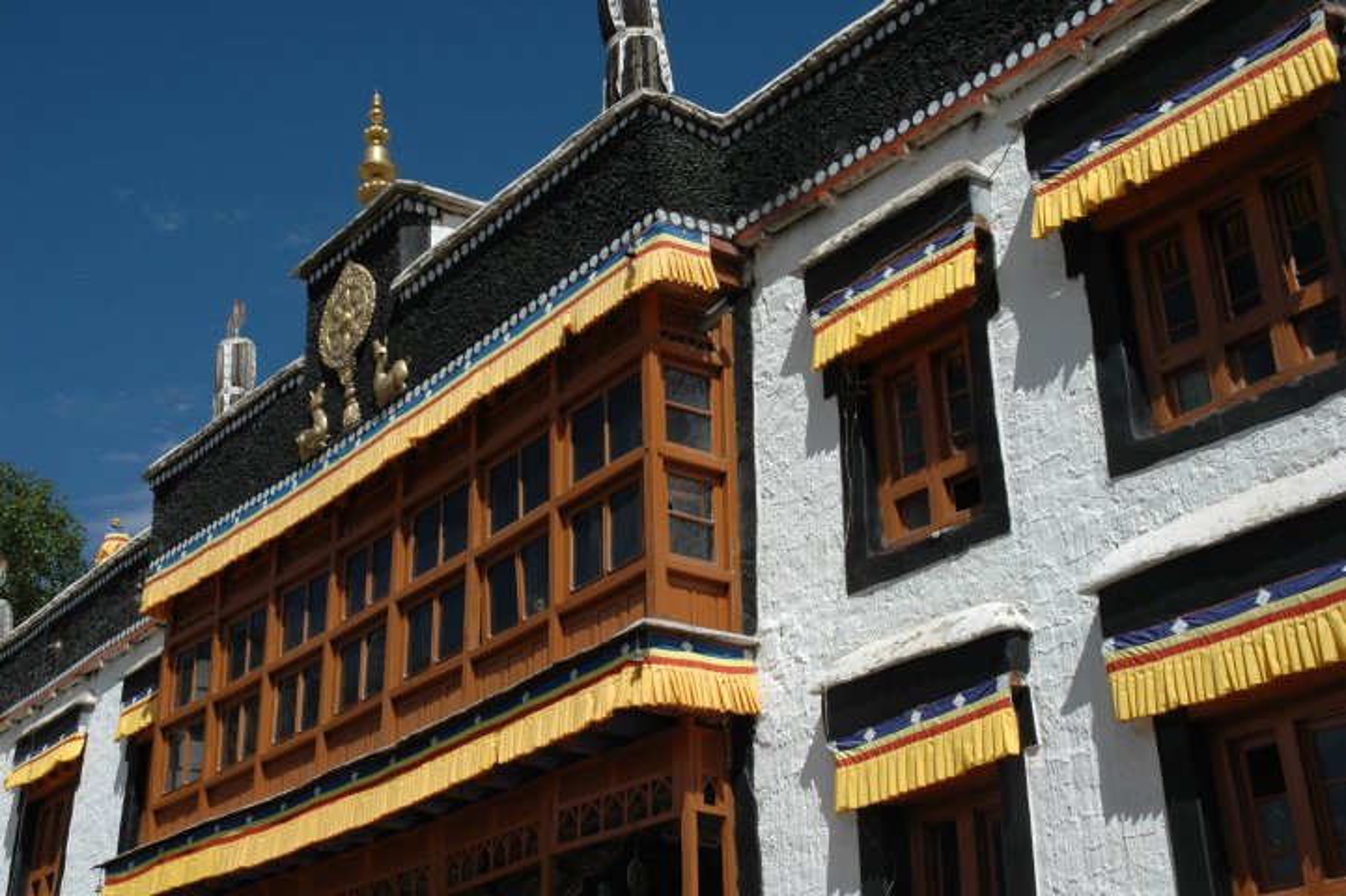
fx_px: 1906
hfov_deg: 38.9
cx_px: 673
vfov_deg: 26.5
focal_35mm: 51
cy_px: 448
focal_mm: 34
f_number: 14
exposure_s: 1/200
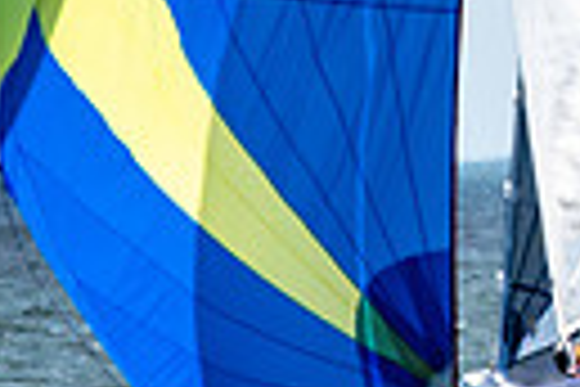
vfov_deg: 0.6
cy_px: -133
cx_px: 916
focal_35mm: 2358
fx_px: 37987
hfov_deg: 0.9
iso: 500
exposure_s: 1/5000
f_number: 5
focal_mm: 300
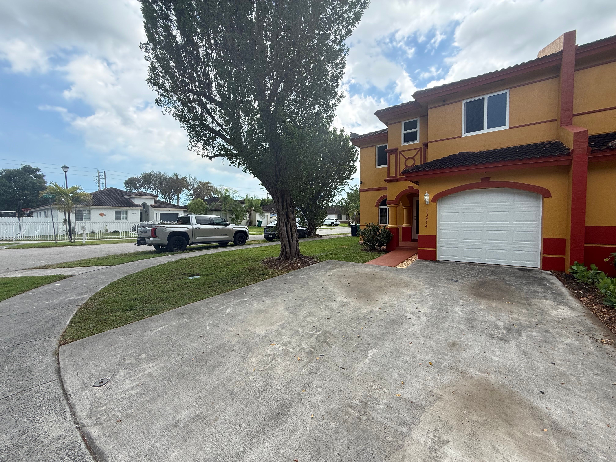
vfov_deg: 85.7
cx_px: 308
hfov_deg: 102.1
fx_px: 249
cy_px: 231
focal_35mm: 14
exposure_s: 1/625
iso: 64
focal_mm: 2.22
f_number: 2.2
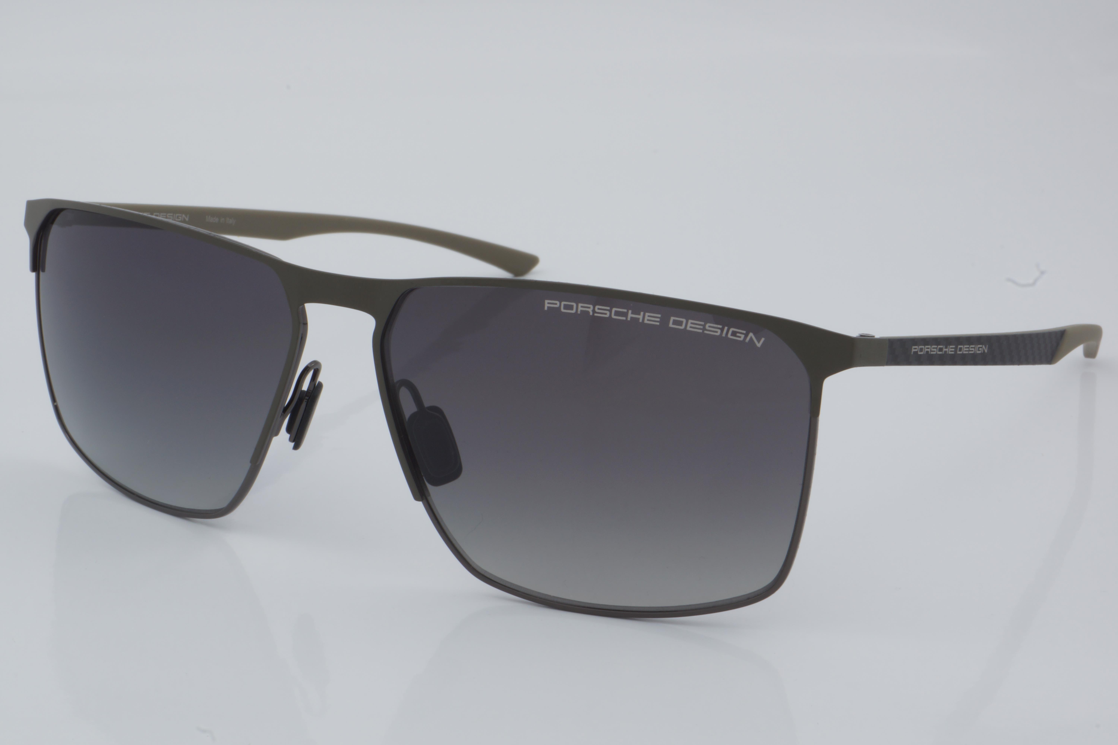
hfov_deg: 27.0
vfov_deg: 18.2
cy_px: 372
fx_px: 2329
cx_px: 559
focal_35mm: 75
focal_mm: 50
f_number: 32
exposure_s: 1/4
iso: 100
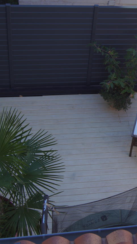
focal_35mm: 57
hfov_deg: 20.0
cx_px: 157
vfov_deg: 36.6
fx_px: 368
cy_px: 122
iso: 100
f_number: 5
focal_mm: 24
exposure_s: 1/200
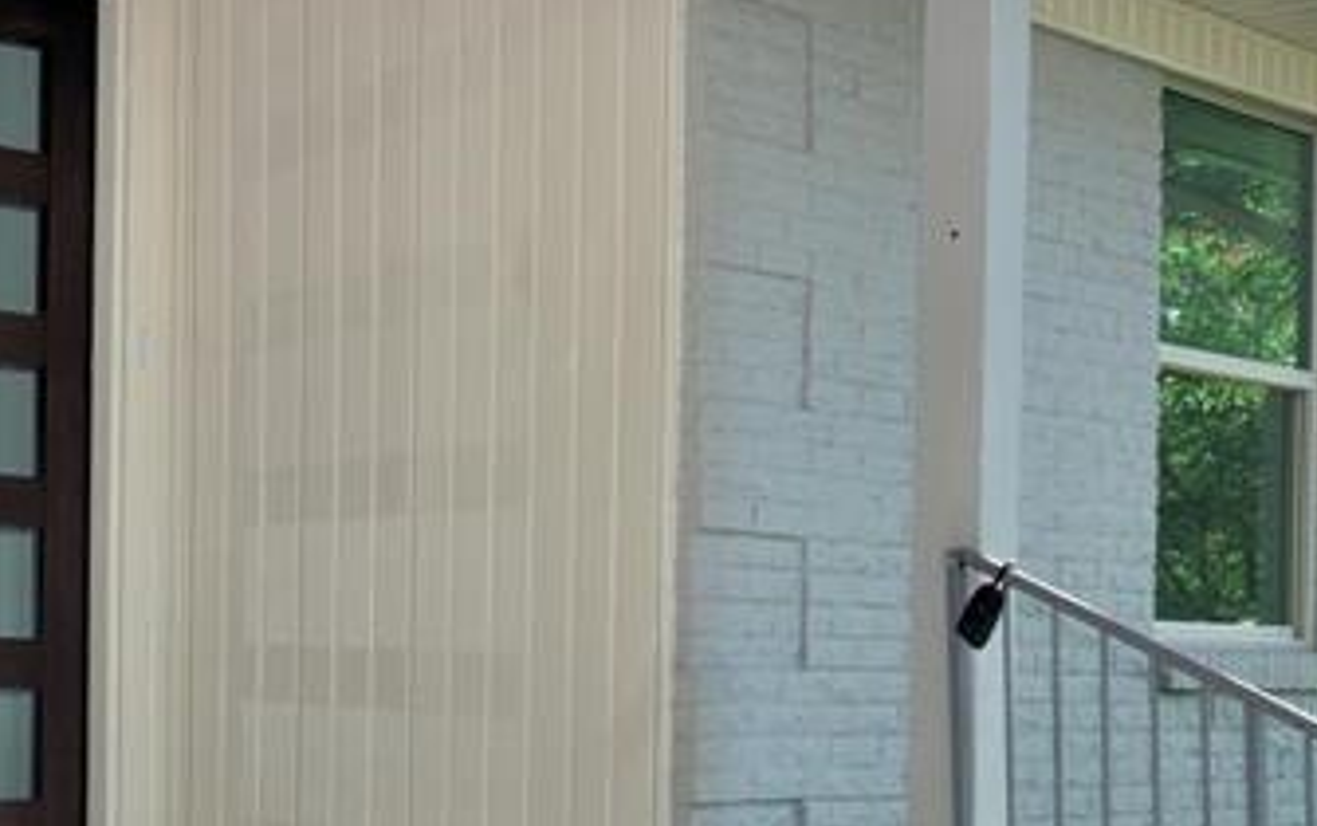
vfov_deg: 15.4
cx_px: 110
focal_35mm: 84
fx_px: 3018
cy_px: 736
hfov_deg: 23.9
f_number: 8
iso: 500
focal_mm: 27
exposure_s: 1/60
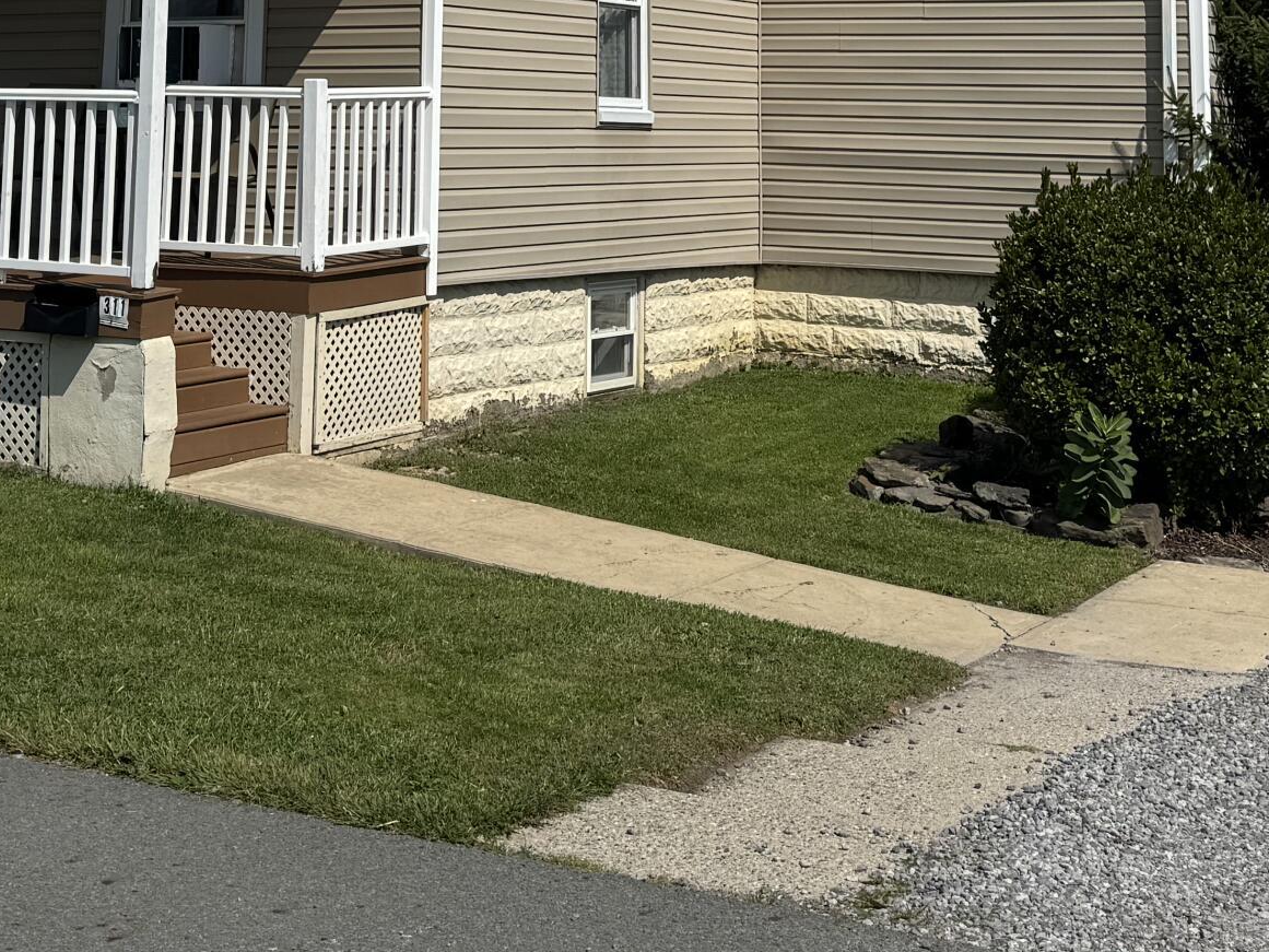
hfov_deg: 31.1
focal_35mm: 62
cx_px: 495
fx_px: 2273
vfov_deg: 21.9
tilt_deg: +7.6
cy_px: -188
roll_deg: -0.5
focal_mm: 6.76
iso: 80
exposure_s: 1/7937
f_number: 1.78
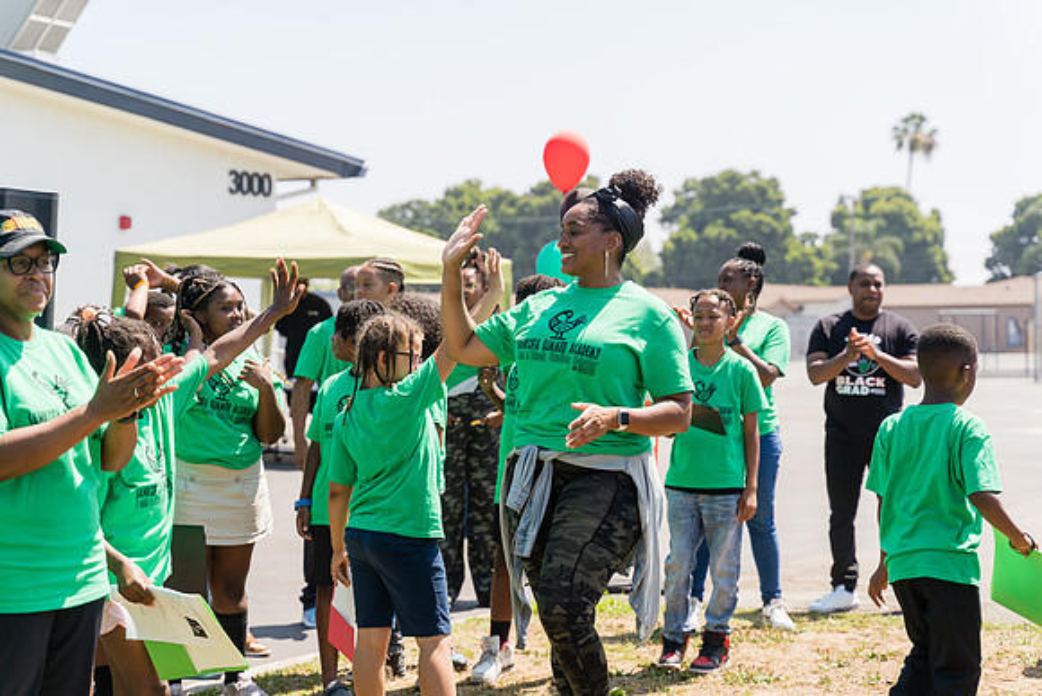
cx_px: 521
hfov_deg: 27.0
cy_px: 348
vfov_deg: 18.2
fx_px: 2171
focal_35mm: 75
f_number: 4
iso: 100
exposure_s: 1/500
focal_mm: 75
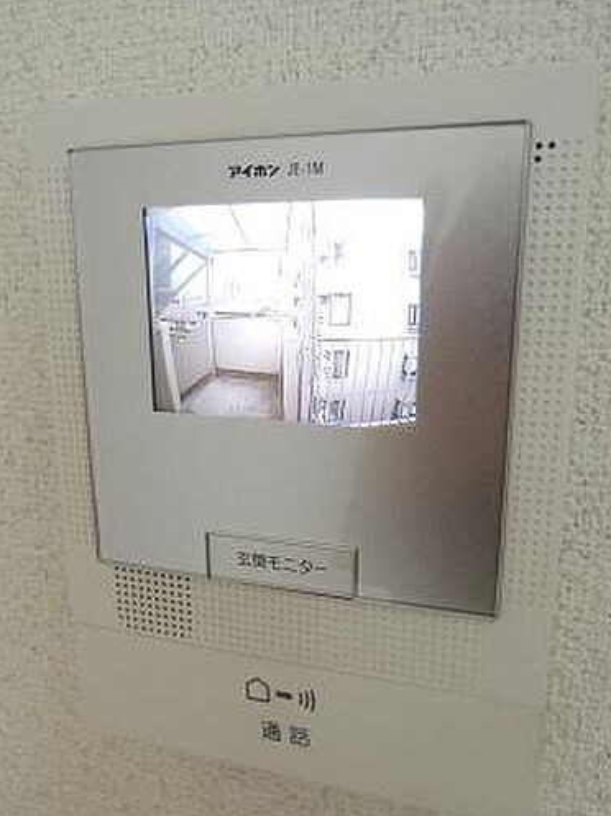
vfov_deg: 61.6
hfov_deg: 48.2
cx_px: 312
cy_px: 433
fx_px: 683
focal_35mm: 29
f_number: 2.8
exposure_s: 1/25
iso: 400
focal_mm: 4.3
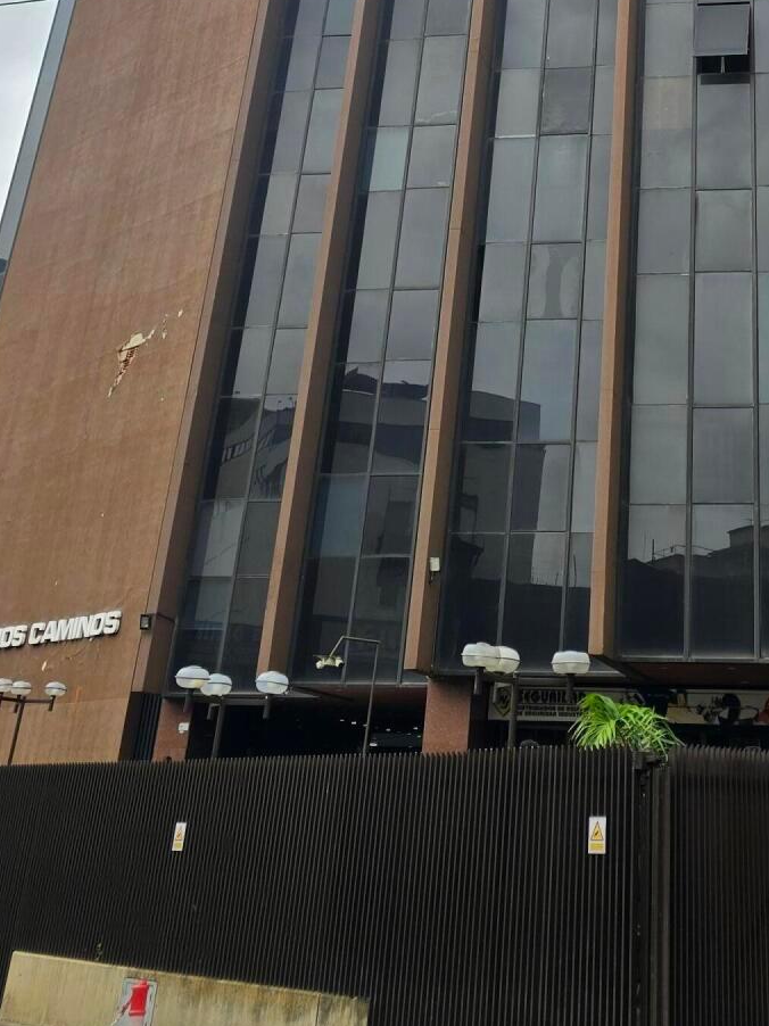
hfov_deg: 27.6
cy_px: -98
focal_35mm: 51
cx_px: 684
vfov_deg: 32.9
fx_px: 1511
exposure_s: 1/827
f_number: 1.7
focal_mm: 6.3
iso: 12
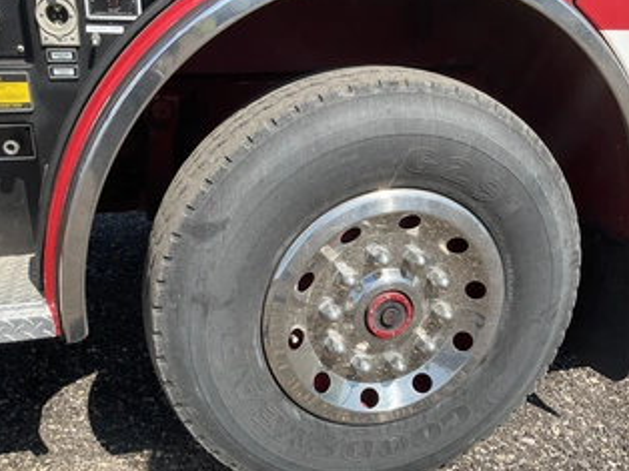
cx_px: 361
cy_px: 291
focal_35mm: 37
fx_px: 672
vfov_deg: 38.4
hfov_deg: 50.0
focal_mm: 3
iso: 25
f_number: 1.8
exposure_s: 1/1015
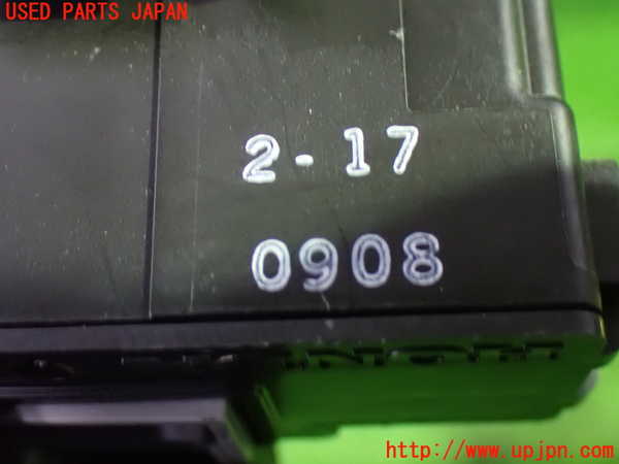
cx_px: 310
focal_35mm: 58
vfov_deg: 25.2
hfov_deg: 33.2
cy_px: 232
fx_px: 1037
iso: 1600
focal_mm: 10.35
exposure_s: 1/15
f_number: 3.5
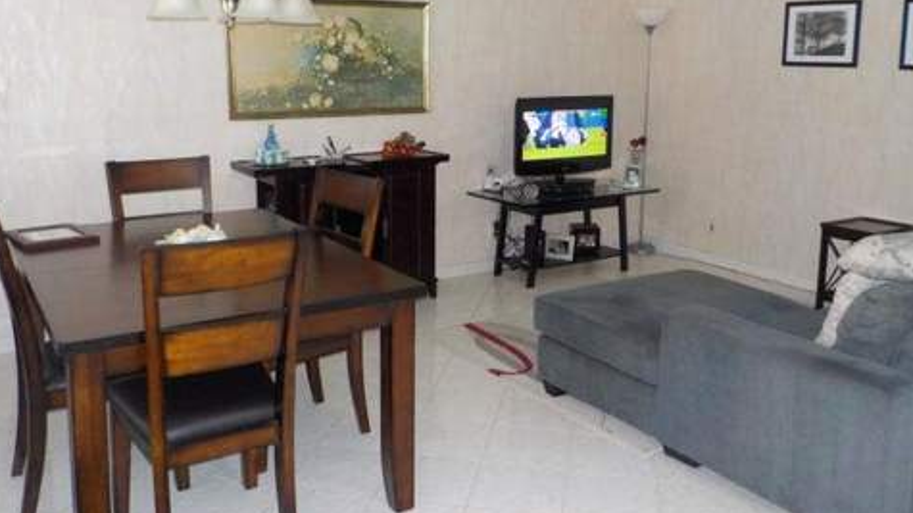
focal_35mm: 33
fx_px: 799
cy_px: 177
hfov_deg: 59.5
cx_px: 454
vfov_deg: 35.3
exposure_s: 1/30
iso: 450
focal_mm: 4.1
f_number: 3.3
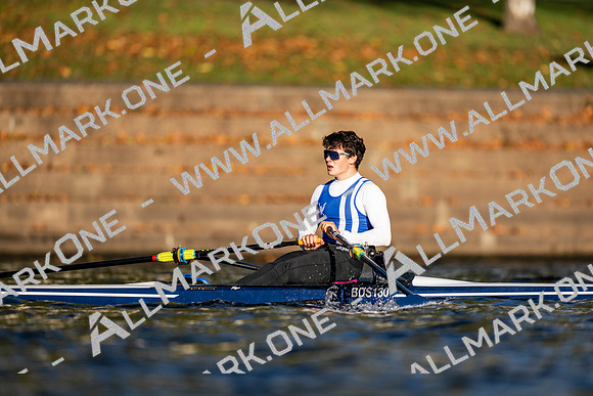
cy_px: 198
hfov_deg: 3.4
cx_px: 296
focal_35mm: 600
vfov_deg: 2.3
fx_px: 9890
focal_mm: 600
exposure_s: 1/2500
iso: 140
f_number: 4
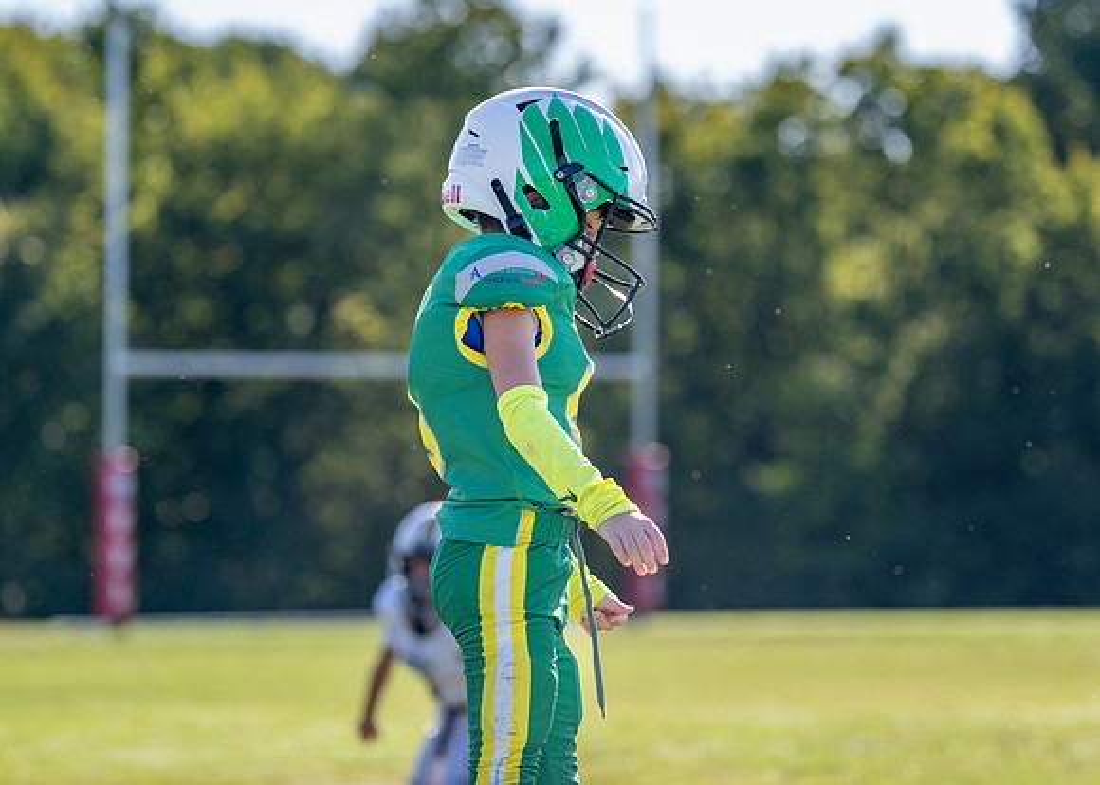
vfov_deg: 8.3
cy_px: 381
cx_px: 547
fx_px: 5385
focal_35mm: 172
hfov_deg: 11.7
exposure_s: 1/2500
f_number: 2.8
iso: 250
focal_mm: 129
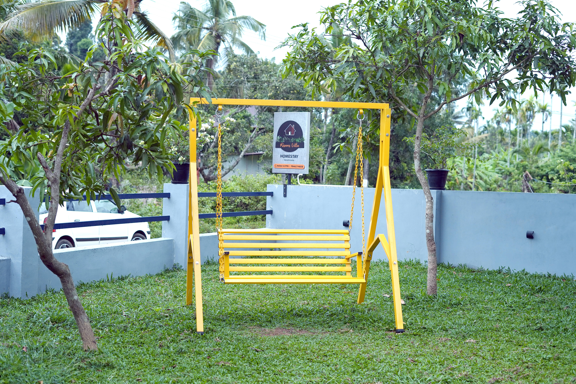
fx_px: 816
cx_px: 284
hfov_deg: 38.9
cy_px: 193
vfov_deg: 26.5
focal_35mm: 51
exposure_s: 1/125
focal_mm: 50
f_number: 3.5
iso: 640
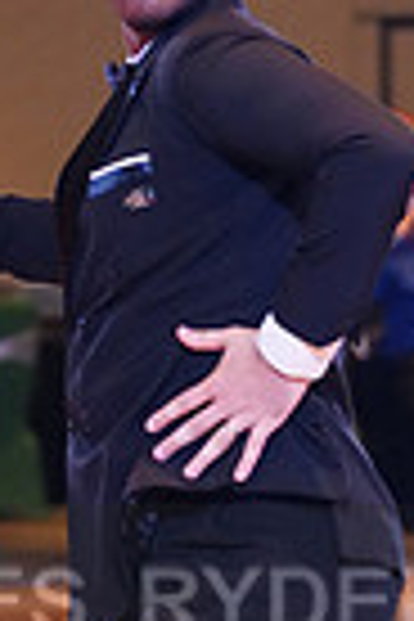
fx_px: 6399
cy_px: 657
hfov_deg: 3.7
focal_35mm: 371
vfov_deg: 5.5
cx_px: -88
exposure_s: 1/400
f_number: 2.8
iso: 5000
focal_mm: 88
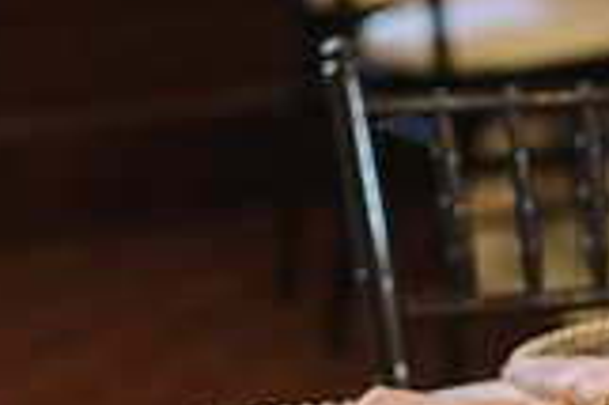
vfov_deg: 4.5
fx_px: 5188
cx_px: 1067
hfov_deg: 6.6
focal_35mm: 307
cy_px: 396
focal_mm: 85
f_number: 3.5
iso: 400
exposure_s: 1/100
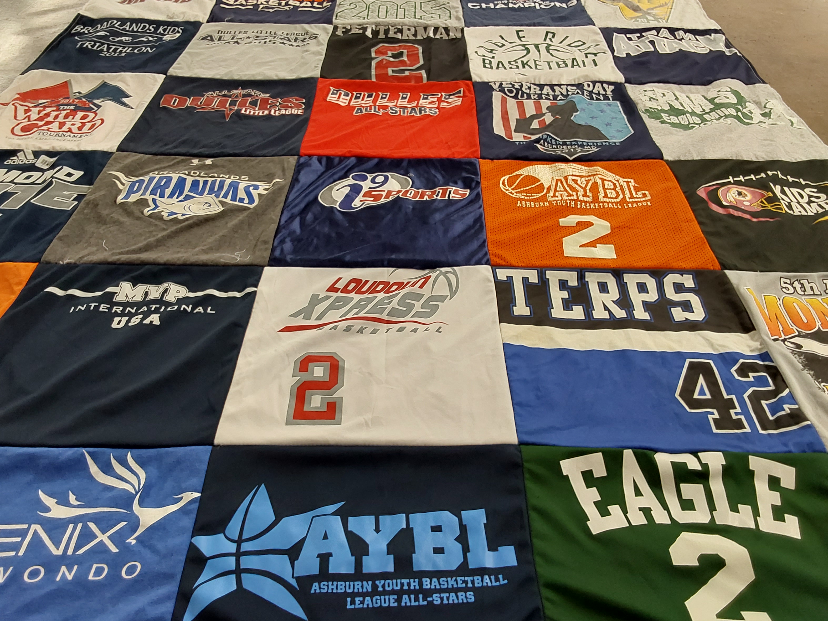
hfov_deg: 61.6
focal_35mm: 29
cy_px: 307
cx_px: 400
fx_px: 694
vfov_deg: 48.2
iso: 80
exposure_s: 1/50
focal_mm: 2.91
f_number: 1.9
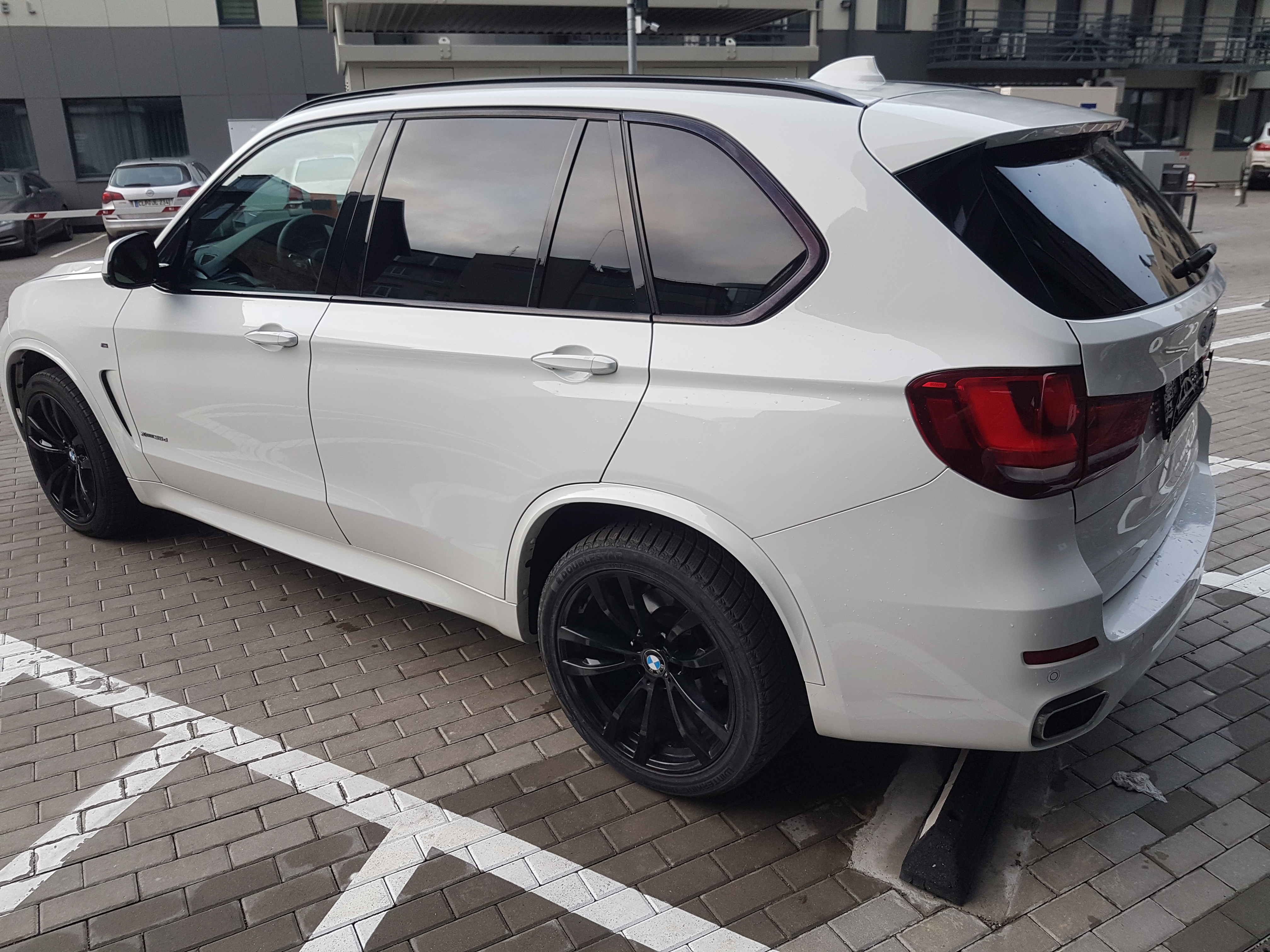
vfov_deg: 53.1
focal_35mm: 26
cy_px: 476
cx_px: 635
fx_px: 954
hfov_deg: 67.3
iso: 50
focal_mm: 4.2
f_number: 1.7
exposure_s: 1/100
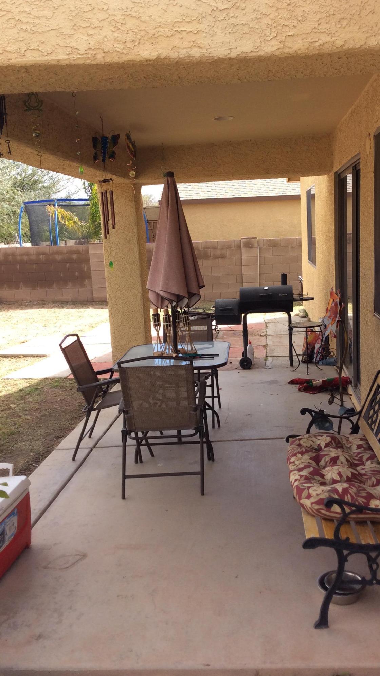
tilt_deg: -9.4
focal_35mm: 35
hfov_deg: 33.6
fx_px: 627
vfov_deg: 56.6
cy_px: 339
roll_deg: +1.5
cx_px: 231
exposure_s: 1/374
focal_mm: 3.3
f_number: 2.4
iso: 32
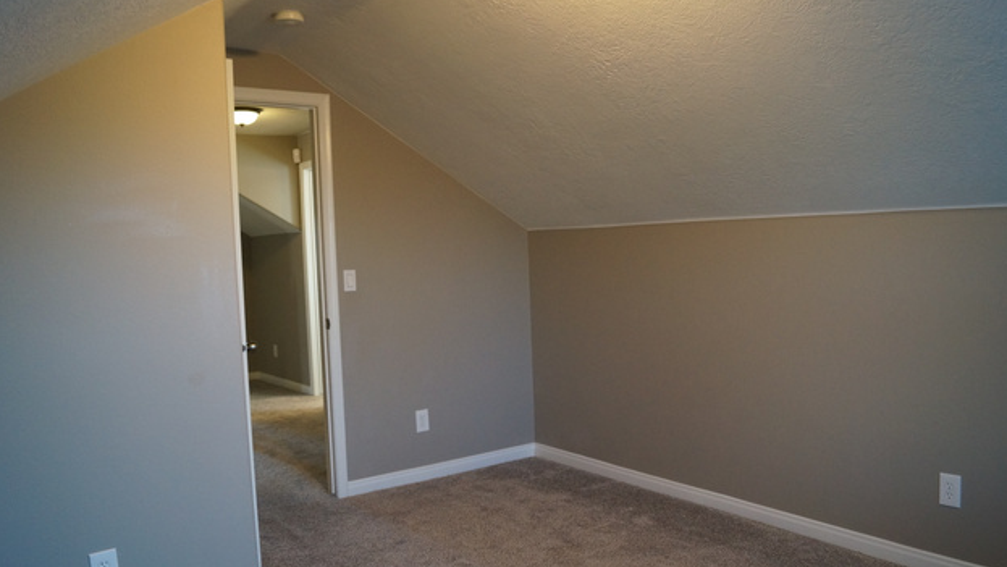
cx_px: 511
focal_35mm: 29
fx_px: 775
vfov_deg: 40.2
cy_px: 321
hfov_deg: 66.0
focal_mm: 18
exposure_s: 1/60
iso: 1250
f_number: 4
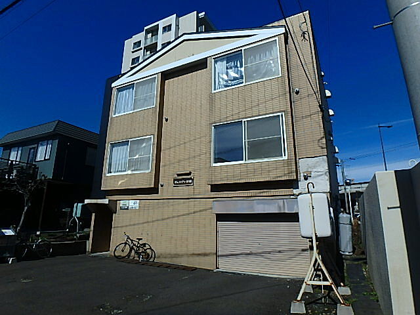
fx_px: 255
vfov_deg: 63.4
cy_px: 158
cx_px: 210
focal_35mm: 21
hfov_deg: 79.0
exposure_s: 1/1000
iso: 125
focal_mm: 3.7
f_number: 6
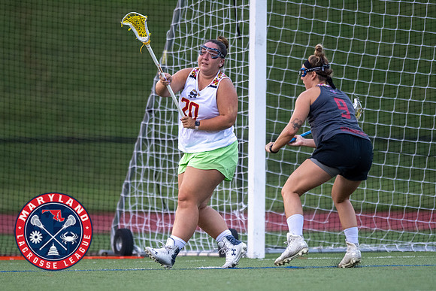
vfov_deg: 1.8
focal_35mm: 781
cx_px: 242
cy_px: 209
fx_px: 9461
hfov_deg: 2.6
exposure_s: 1/1250
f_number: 2.8
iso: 1600
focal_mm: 400
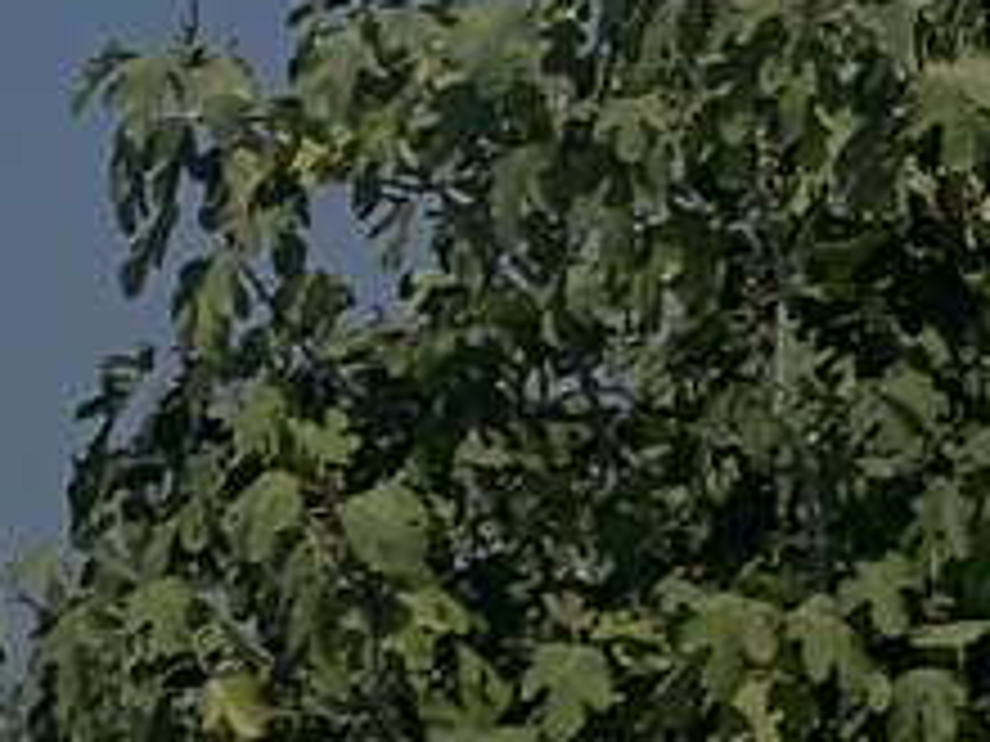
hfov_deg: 9.7
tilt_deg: -6.5
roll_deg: +7.3
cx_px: -1022
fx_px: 5405
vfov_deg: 7.1
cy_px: 2181
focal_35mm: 189
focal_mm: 4.25
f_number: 1.8
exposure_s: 1/11765
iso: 25
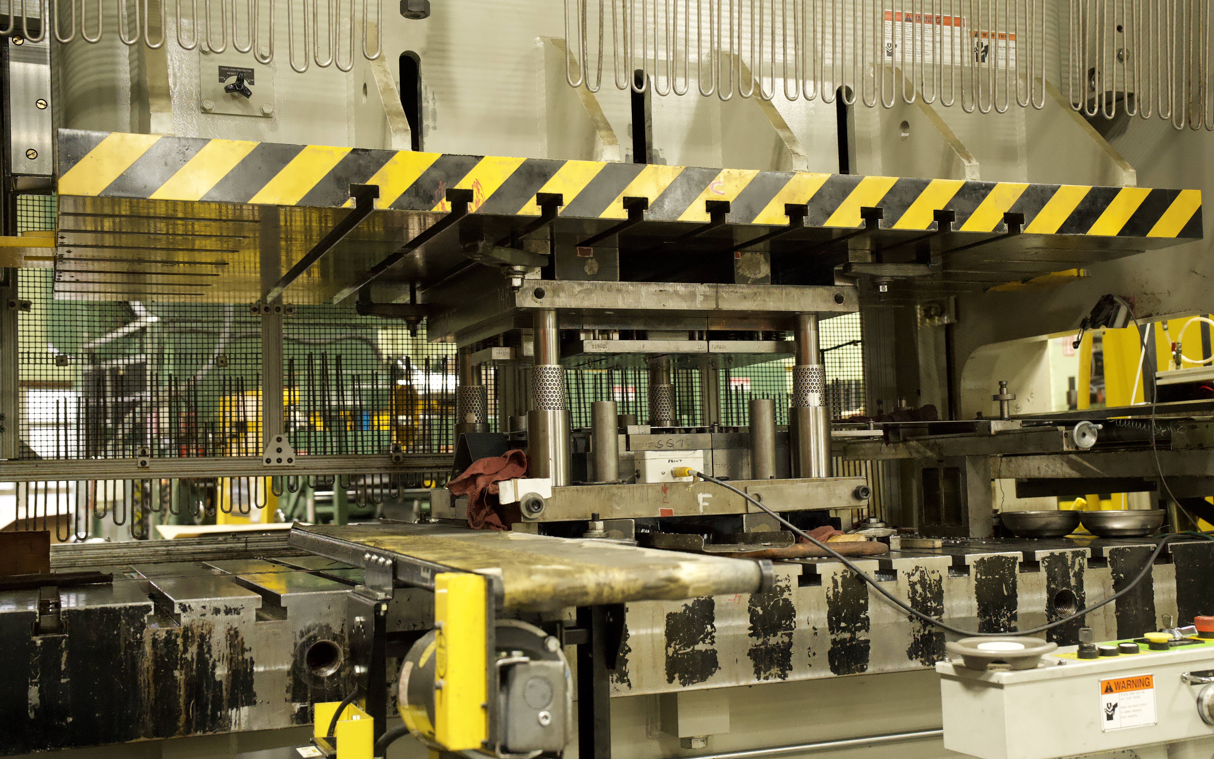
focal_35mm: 44
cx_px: 629
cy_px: 398
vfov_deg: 29.2
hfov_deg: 45.3
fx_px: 1456
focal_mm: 40
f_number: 4.5
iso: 10000
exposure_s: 1/160
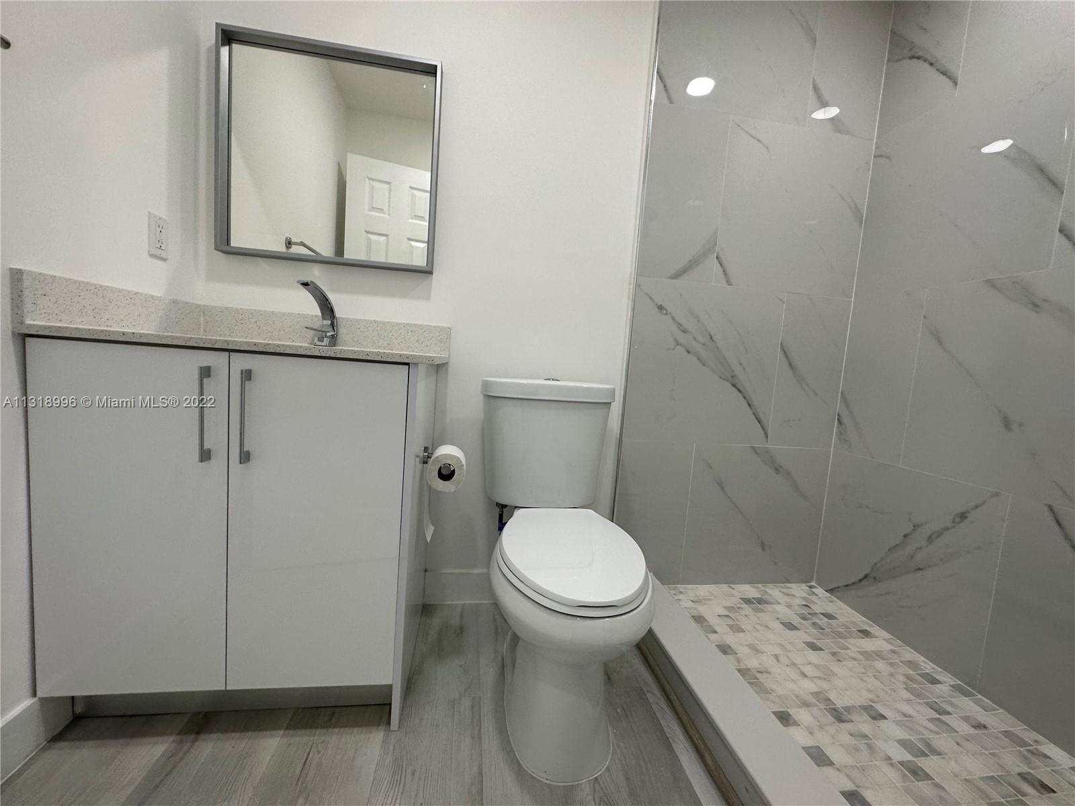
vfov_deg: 85.7
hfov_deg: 102.1
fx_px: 435
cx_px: 538
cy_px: 403
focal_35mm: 14
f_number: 2.2
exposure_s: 1/120
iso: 80
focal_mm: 2.22
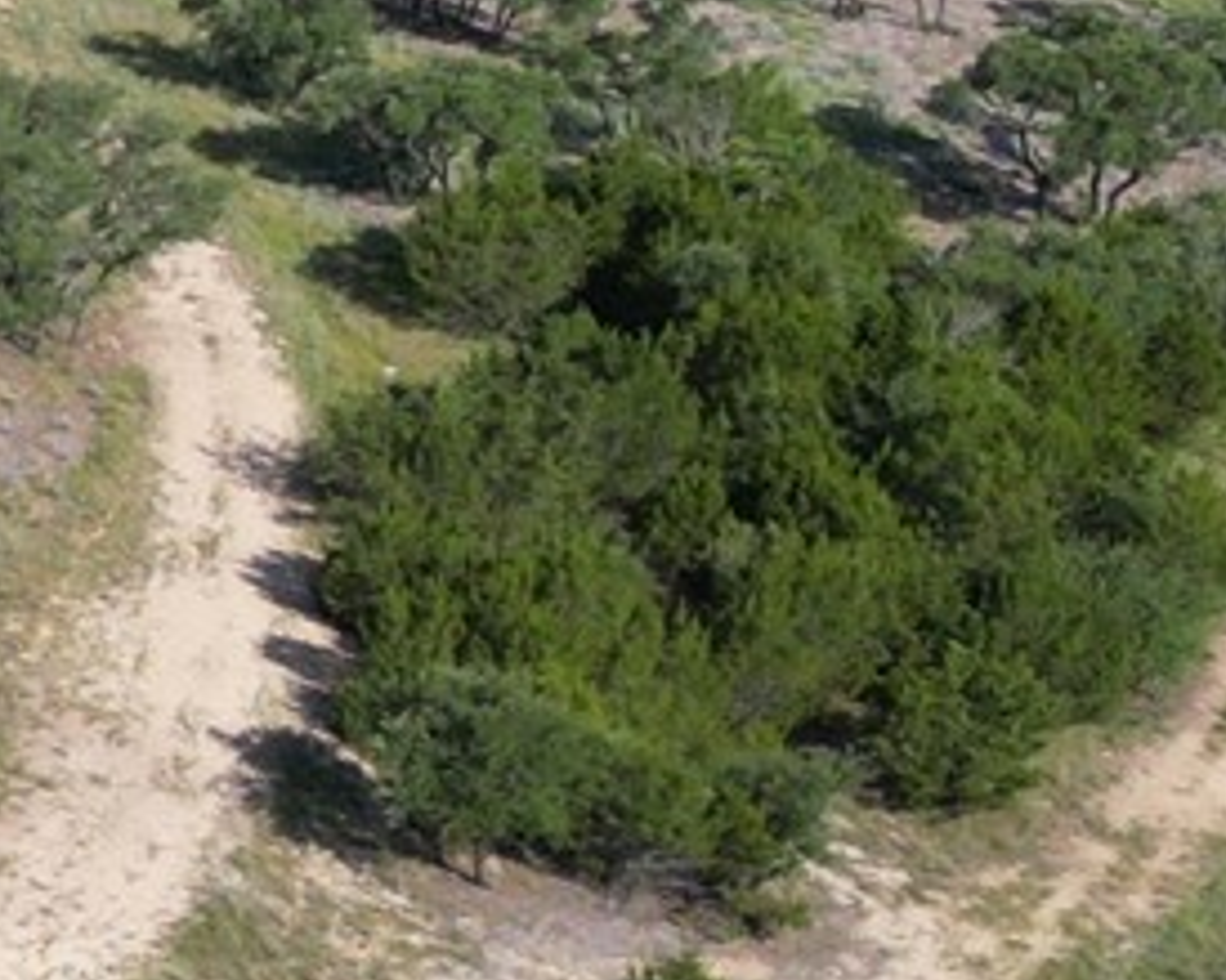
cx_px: -2345
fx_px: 6348
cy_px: 497
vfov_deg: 8.8
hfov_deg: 9.1
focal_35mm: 175
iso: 110
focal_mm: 6.72
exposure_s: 1/2000
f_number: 1.7
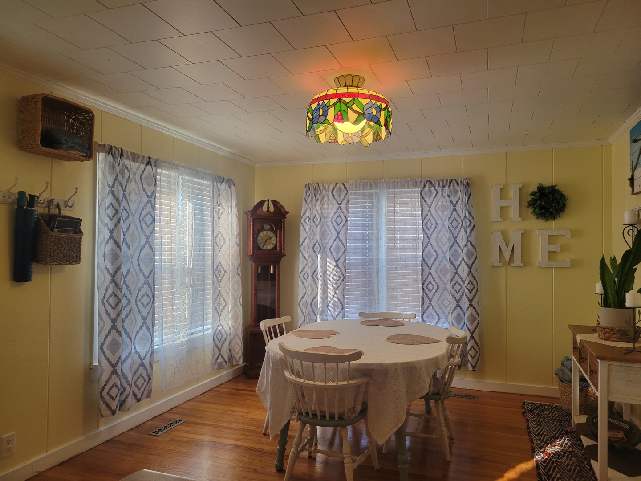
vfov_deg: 53.1
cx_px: 320
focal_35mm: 26
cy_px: 240
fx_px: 481
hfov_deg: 67.3
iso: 200
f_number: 1.8
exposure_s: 1/120
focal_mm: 5.4
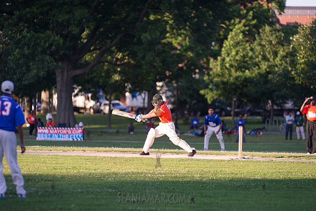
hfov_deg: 10.3
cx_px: 158
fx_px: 1756
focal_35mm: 200
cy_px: 106
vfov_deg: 6.9
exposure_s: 1/2000
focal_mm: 200
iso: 400
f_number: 2.8
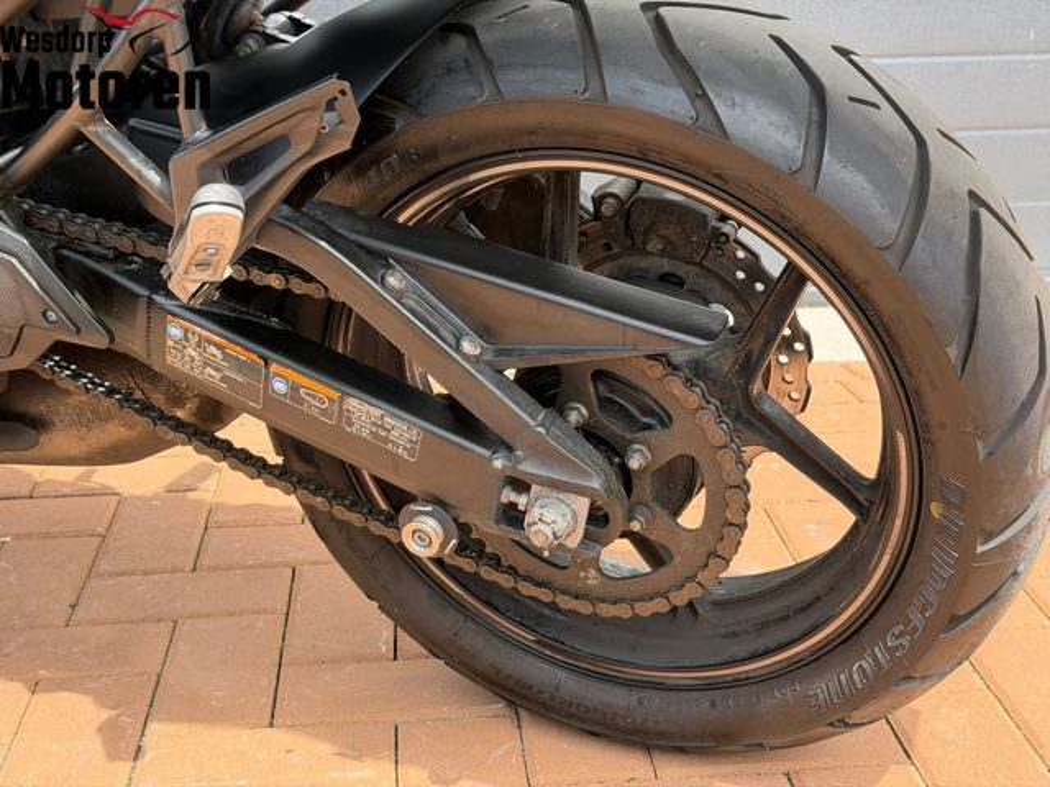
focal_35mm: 48
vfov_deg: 30.3
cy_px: 394
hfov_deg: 39.7
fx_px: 1456
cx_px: 525
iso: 100
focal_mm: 6.76
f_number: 1.78
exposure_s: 1/1167
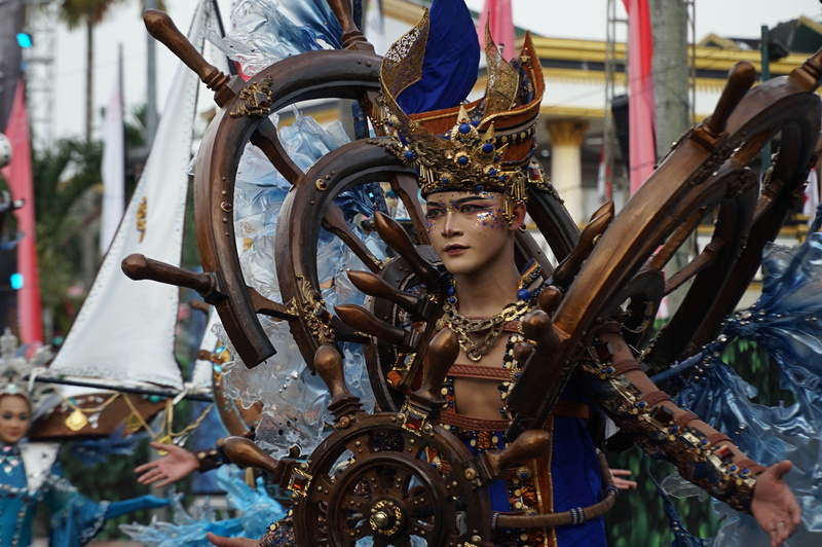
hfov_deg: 13.1
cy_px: 274
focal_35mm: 157
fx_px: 3582
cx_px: 411
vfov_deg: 8.7
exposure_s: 1/400
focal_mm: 105
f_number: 6.3
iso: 200
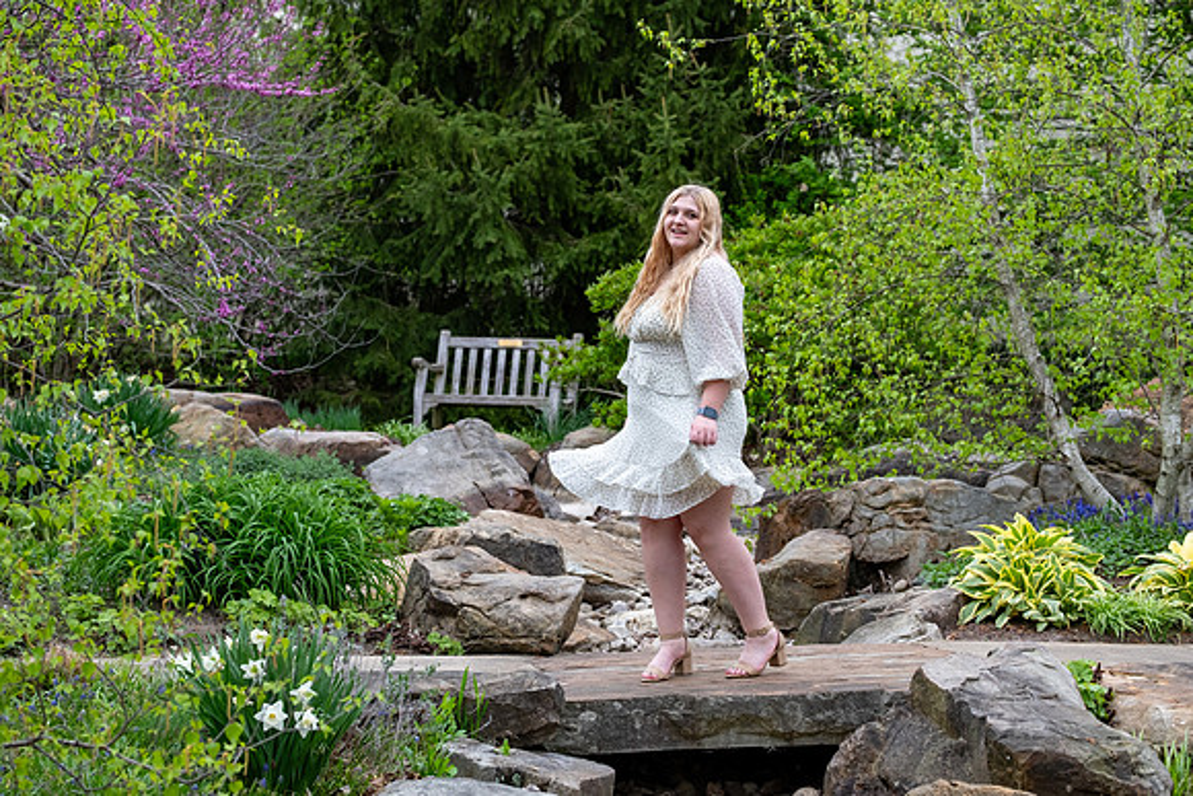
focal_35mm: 88
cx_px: 596
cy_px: 398
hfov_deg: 23.1
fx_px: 2917
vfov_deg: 15.5
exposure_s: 1/400
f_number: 4
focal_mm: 58.7
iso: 250
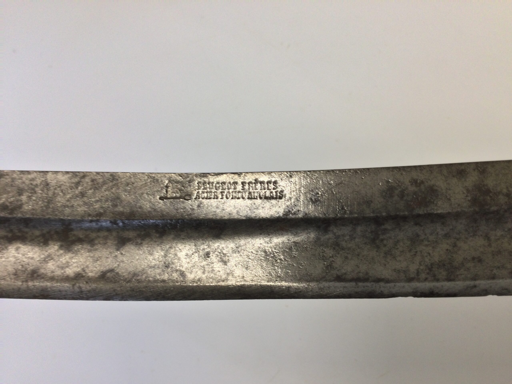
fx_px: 459
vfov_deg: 45.4
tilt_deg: -64.7
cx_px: 256
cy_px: 192
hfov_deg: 58.4
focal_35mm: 31
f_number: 2.4
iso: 32
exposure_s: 1/33
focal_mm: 3.3
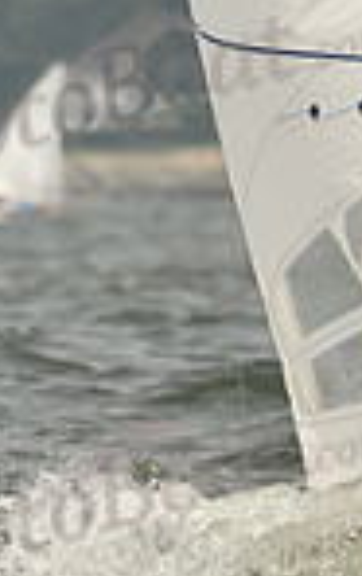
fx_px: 25064
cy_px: 239
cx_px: 603
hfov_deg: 0.8
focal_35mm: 1594
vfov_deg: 1.3
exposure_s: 1/1250
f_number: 7.1
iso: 320
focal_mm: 400
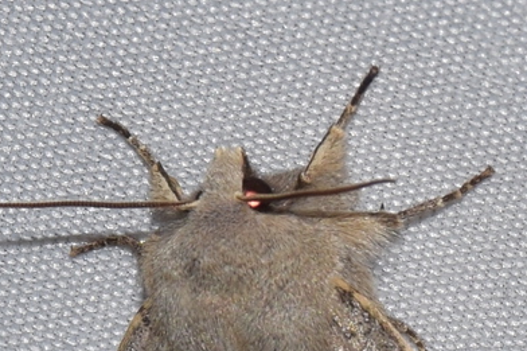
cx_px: 249
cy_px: 377
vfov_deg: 2.7
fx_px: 7521
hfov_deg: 4.0
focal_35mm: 514
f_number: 13
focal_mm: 140
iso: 100
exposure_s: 1/160
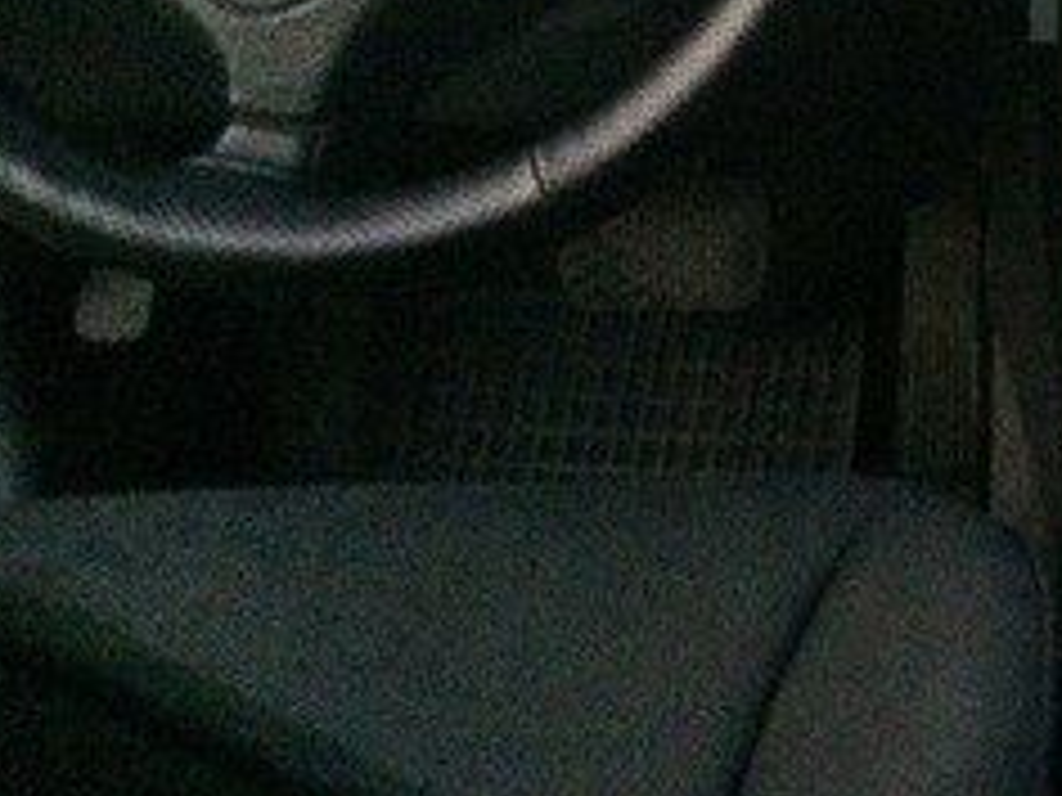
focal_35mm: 81
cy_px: -25
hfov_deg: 21.4
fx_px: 2485
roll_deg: -2.4
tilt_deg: -19.9
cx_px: 1454
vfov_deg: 17.7
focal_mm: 4.15
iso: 500
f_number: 2.2
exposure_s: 1/17
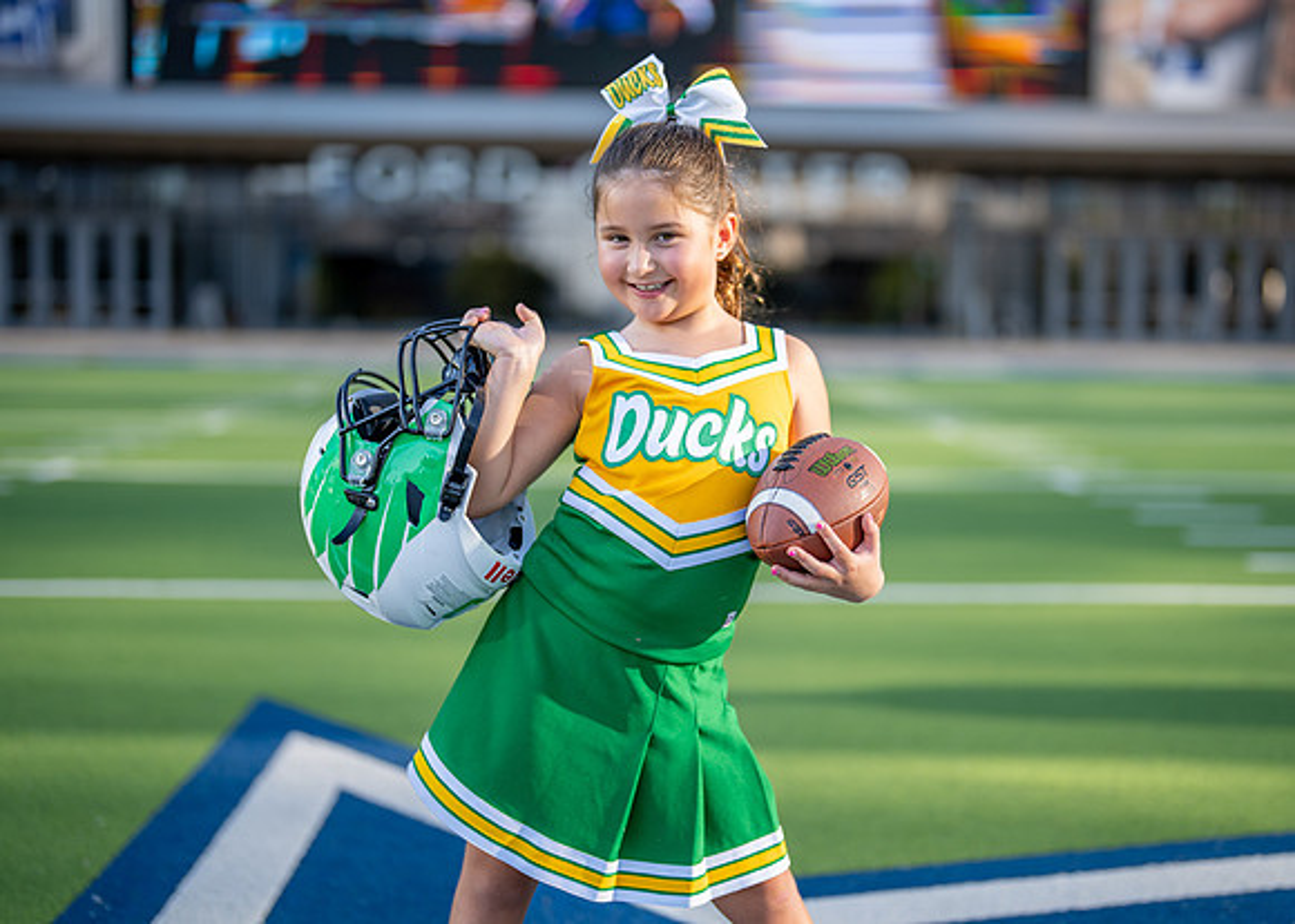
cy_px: 436
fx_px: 2100
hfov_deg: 34.3
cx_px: 704
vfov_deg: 24.8
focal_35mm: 57
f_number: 1.2
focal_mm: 50
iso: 100
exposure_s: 1/2500
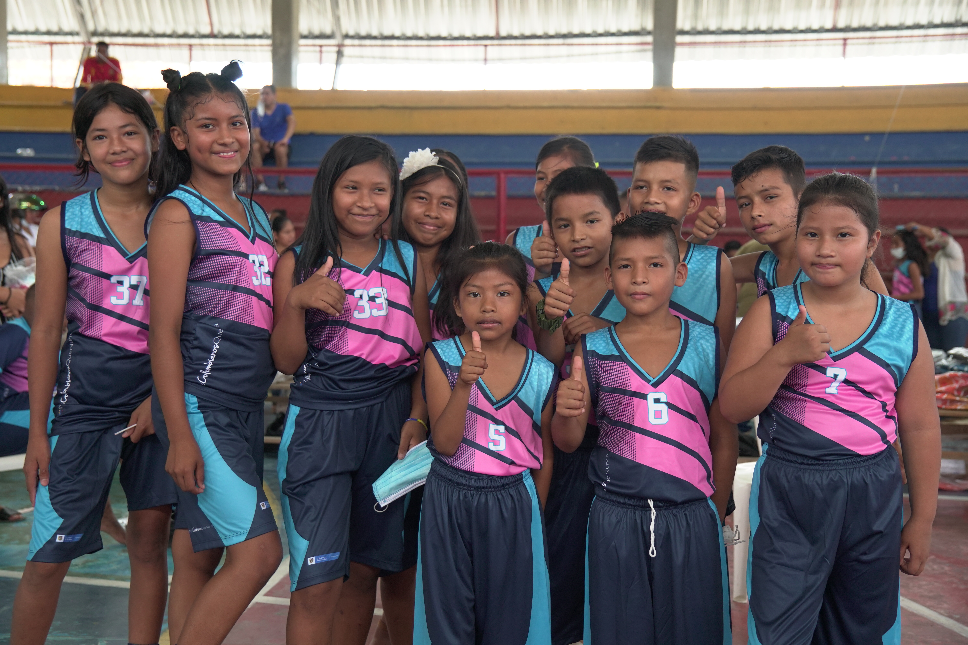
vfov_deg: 29.9
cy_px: 322
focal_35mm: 45
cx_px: 484
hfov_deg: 43.6
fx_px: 1210
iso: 500
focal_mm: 30
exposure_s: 1/160
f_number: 2.8
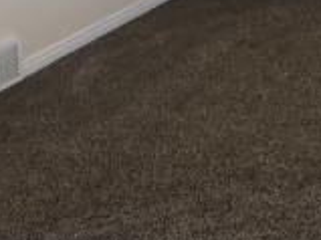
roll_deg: +0.4
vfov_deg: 12.3
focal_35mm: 113
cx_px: 495
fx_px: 1047
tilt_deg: -7.7
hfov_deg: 15.9
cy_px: -153
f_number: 1.8
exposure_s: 1/15
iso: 50
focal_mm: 3.99
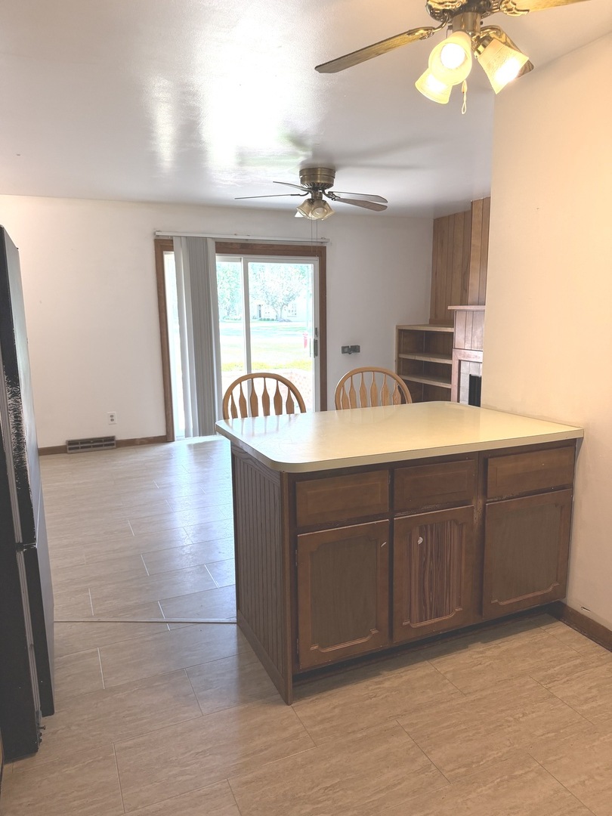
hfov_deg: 56.8
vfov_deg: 71.6
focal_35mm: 24
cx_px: 306
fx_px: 566
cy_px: 408
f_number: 1.78
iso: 200
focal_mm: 6.76
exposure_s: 1/224
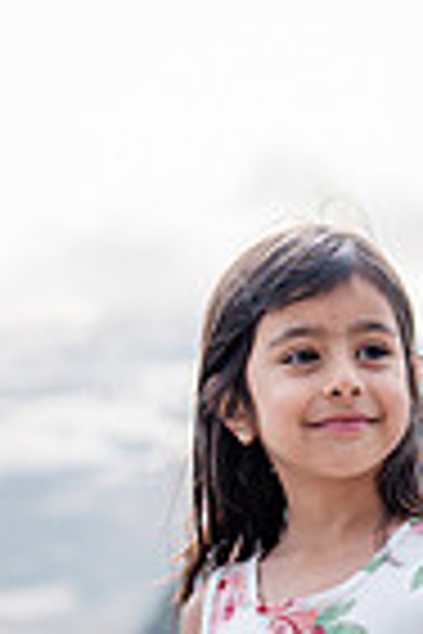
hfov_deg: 12.0
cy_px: 854
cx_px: 504
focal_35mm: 112
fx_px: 1974
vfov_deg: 17.0
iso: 200
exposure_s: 1/4000
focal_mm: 35
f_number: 2
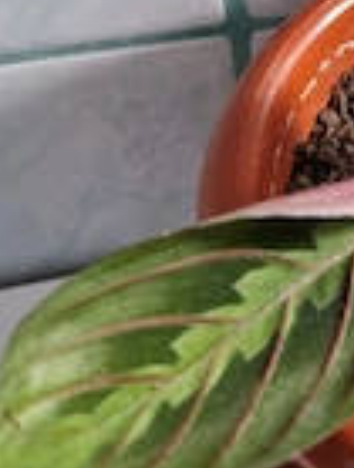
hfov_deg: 20.3
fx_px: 896
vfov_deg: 26.6
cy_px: -67
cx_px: 472
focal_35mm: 66
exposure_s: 1/33
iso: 500
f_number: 1.8
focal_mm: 5.4
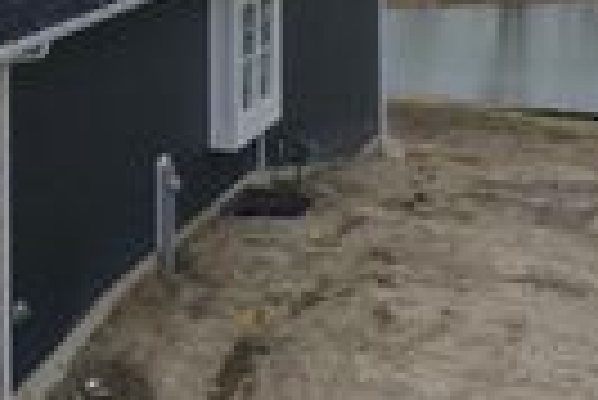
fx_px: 1746
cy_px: -236
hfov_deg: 17.9
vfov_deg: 12.3
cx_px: -225
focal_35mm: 105
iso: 100
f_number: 4
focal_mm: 10.26
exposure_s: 1/1000
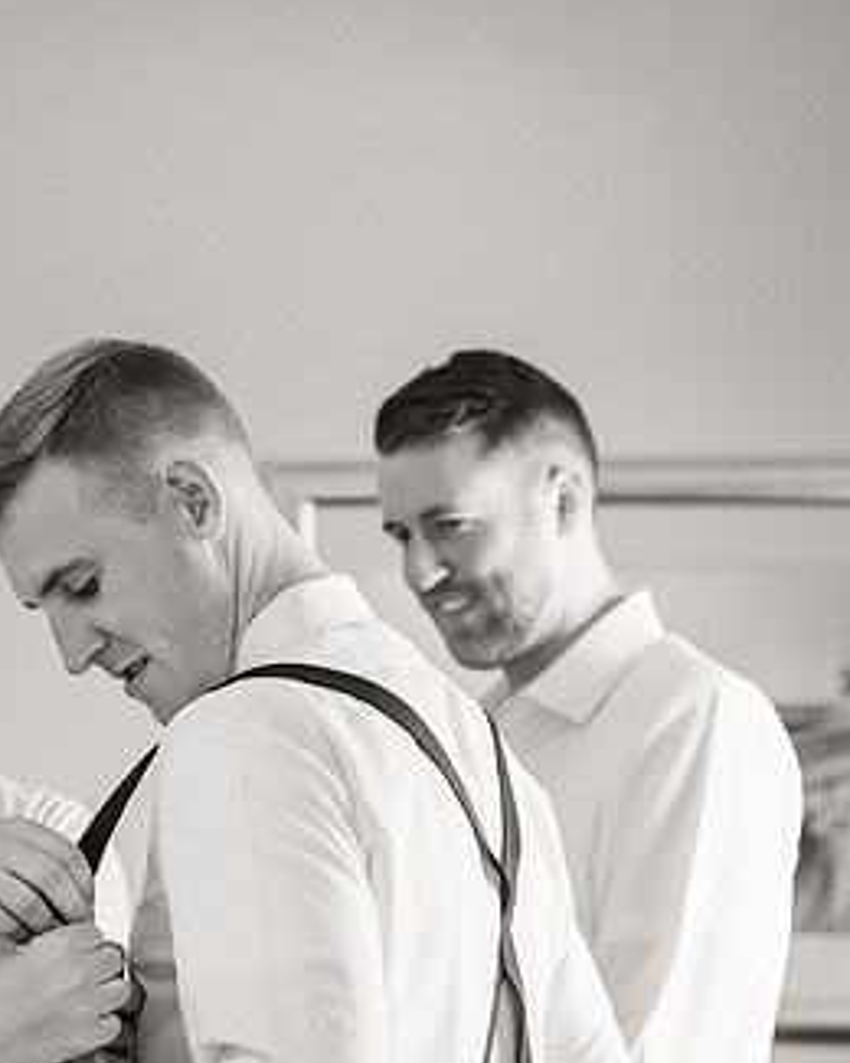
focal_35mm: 134
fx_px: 4214
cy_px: 623
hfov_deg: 11.5
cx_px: 180
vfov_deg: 14.4
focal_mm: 80
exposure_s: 1/320
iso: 3200
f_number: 3.5
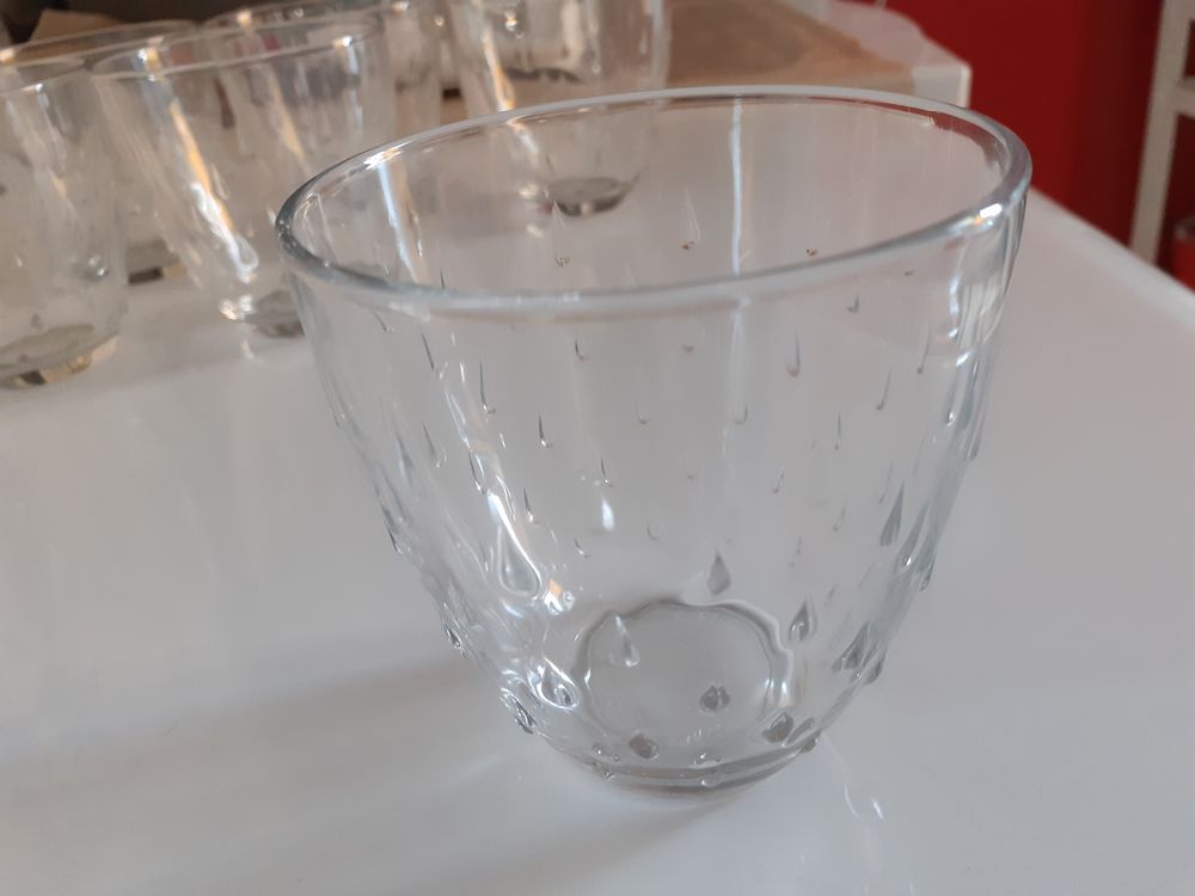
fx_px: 932
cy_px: 448
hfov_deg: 65.3
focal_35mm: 27
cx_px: 598
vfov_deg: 51.4
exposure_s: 1/33
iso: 200
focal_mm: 3.6
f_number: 1.9
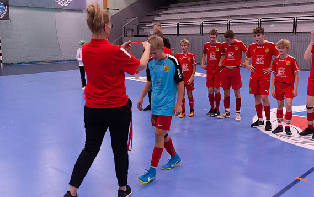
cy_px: 104
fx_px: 351
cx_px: 158
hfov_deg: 48.2
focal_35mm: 41
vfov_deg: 31.3
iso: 2200
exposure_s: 1/320
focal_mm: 38
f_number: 3.2
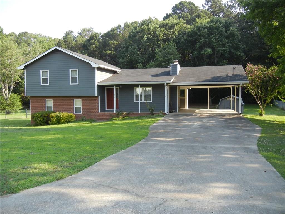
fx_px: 247
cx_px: 142
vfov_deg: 46.8
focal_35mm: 30
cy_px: 107
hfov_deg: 60.0
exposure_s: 1/297
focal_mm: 5.4
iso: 160
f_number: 3.5
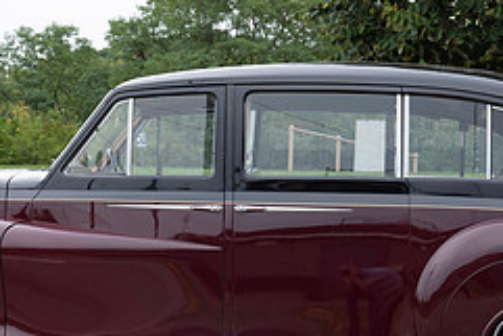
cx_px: 250
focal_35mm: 113
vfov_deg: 12.1
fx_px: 1580
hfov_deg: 18.1
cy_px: 251
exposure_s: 1/500
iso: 400
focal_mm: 47
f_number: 5.6
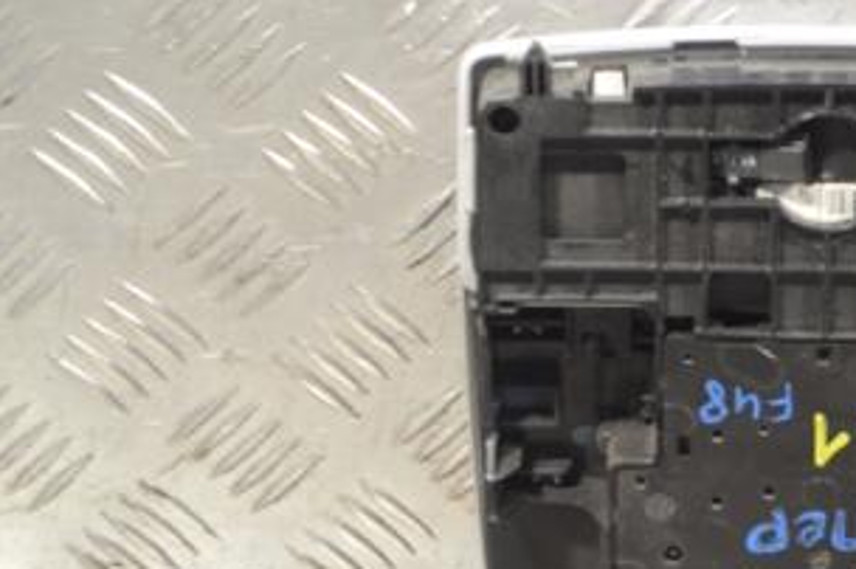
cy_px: 380
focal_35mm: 163
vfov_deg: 8.4
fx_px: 3871
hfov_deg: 12.5
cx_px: 791
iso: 640
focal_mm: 55
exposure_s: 1/30
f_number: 5.6
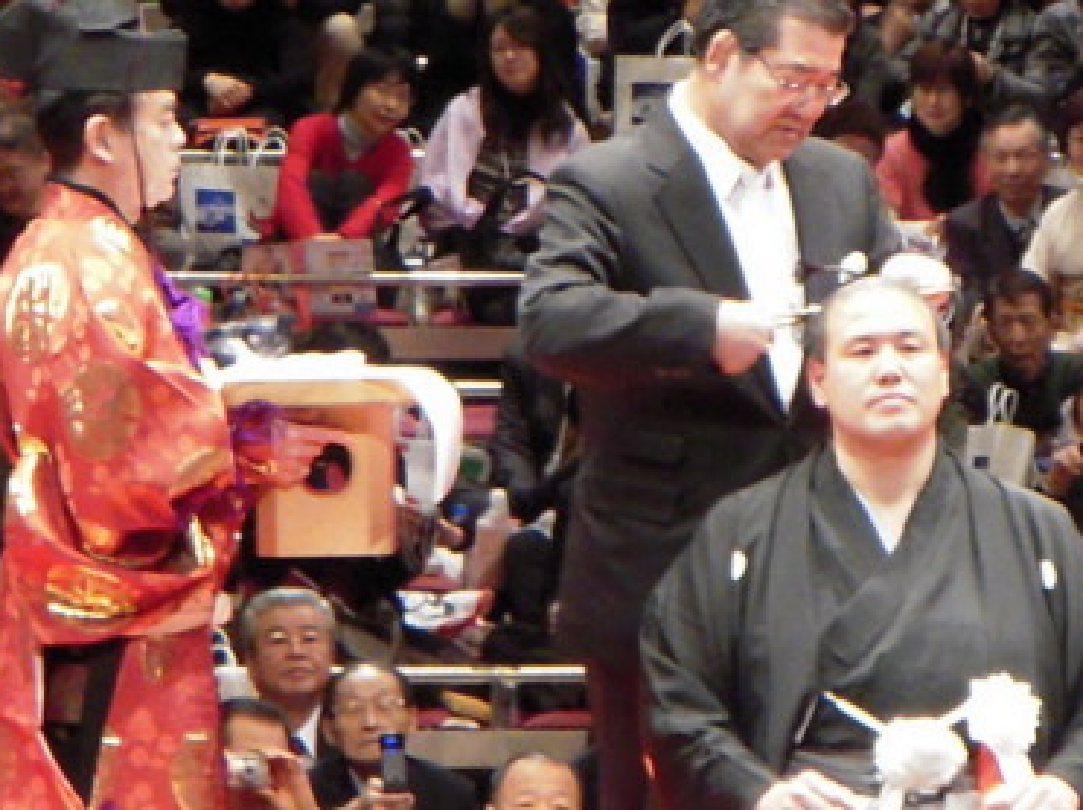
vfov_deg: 7.6
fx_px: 6124
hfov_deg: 10.1
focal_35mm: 196
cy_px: 571
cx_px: 568
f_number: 4.2
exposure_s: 1/20
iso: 400
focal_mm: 18.9
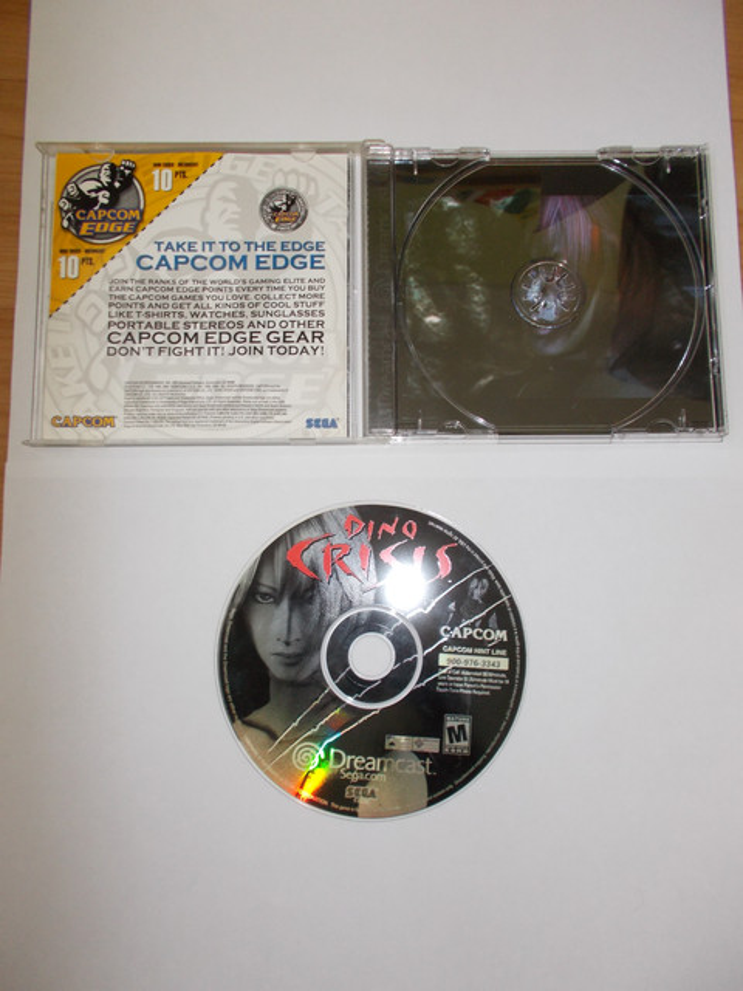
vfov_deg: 67.3
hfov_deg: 53.1
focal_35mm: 26
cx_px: 372
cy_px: 496
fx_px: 744
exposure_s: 1/25
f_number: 3.2
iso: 200
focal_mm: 4.6
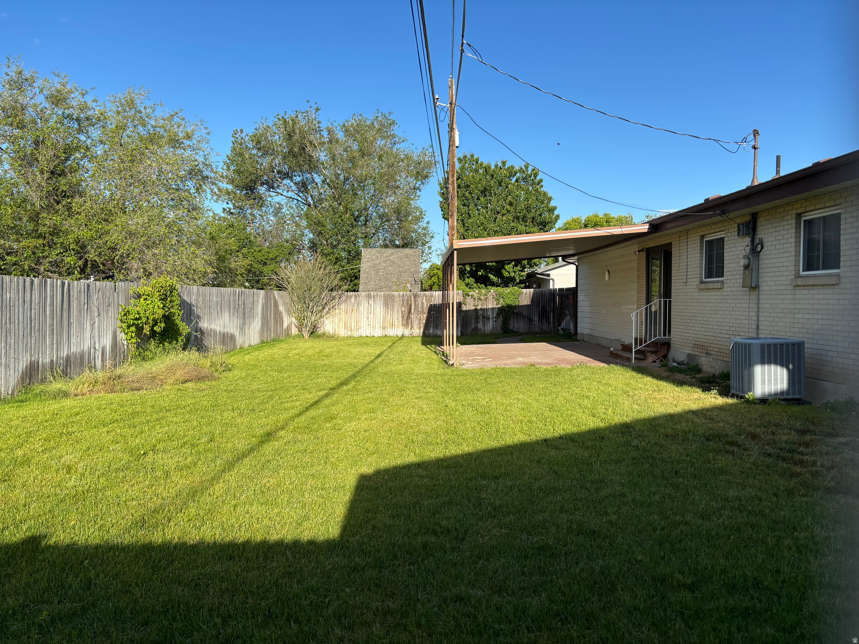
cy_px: 322
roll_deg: +0.0
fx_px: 645
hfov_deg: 67.3
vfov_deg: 53.1
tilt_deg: -1.8
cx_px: 430
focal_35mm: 26
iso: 50
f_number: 1.6
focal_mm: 5.96
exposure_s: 1/2024
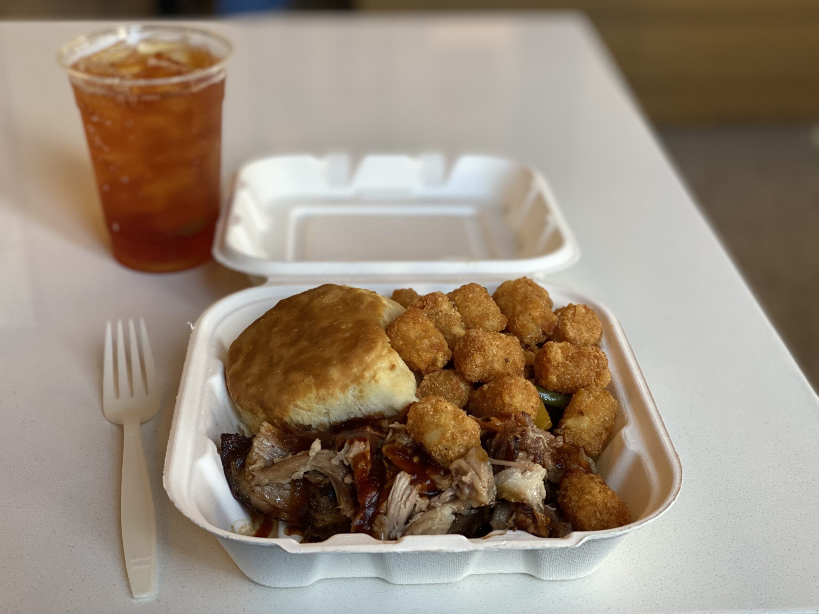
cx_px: 410
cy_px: 307
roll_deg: -1.2
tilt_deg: -29.7
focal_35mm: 52
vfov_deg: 28.0
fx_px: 1230
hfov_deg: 36.8
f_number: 2
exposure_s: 1/120
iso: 125
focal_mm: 6
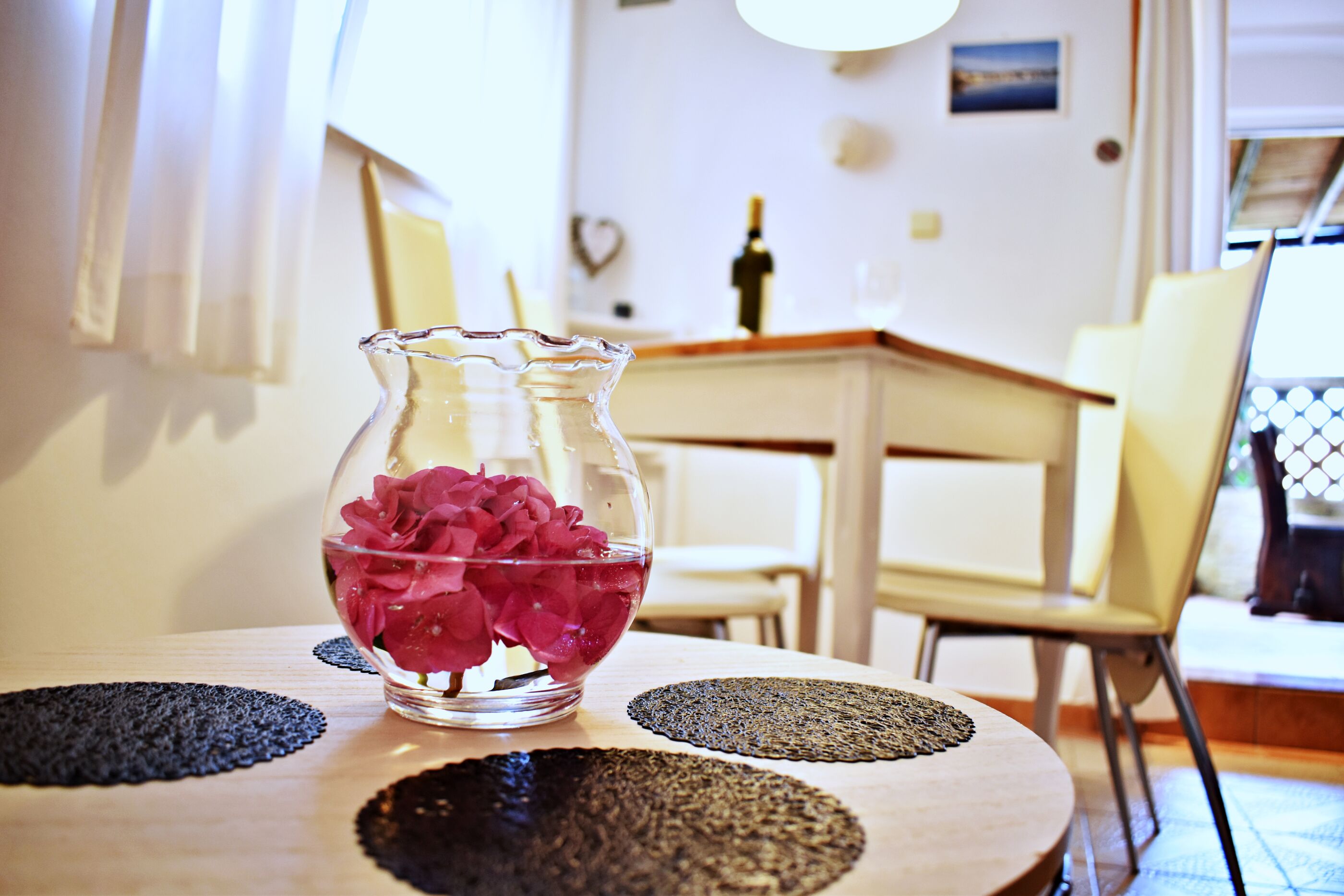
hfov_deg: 67.4
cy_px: 448
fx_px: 1008
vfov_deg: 47.9
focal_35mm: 27
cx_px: 672
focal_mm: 18
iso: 400
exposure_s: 1/30
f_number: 3.5
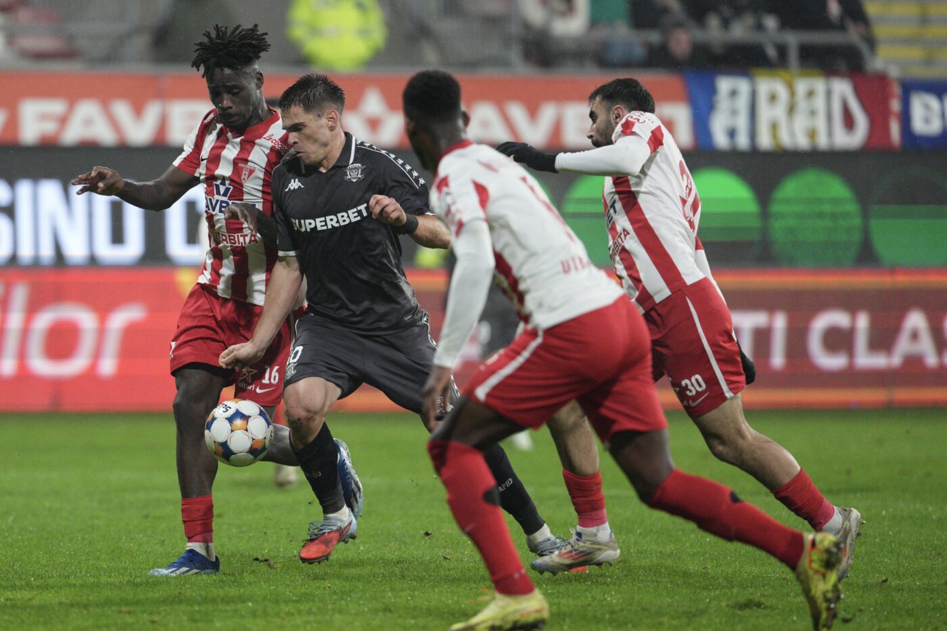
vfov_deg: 4.6
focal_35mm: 300
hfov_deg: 6.9
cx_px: 474
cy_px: 316
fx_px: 7890
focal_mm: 300
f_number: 2.8
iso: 4000
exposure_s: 1/2000
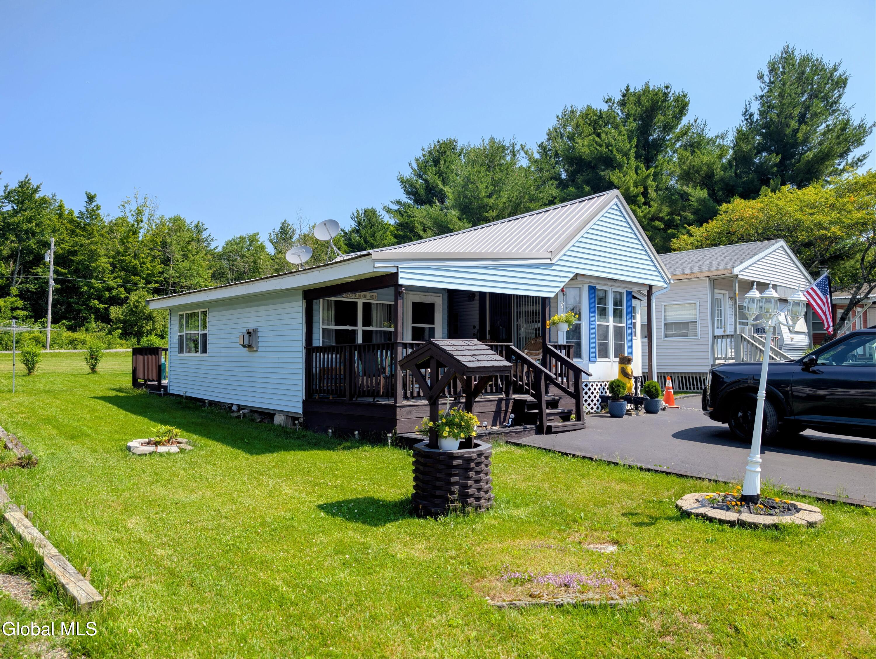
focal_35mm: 24
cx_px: 438
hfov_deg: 71.5
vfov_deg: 56.9
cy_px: 330
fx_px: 608
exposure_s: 1/844
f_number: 1.68
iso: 20
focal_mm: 6.9
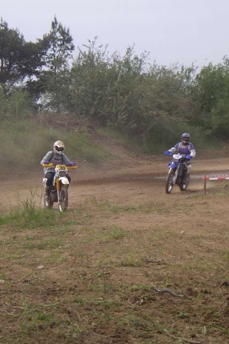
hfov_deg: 10.7
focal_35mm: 128
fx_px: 1221
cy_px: 168
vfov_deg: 16.0
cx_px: 114
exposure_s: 1/100
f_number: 9
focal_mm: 13.3
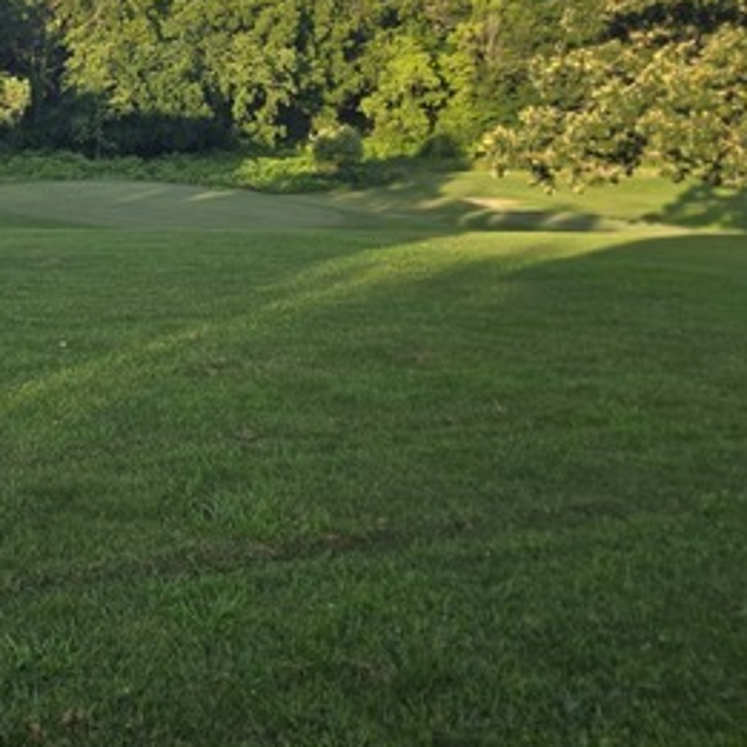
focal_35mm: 52
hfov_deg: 29.5
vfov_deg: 32.4
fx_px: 1270
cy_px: 220
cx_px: -79
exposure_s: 1/180
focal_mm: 6.3
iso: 12
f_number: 1.7
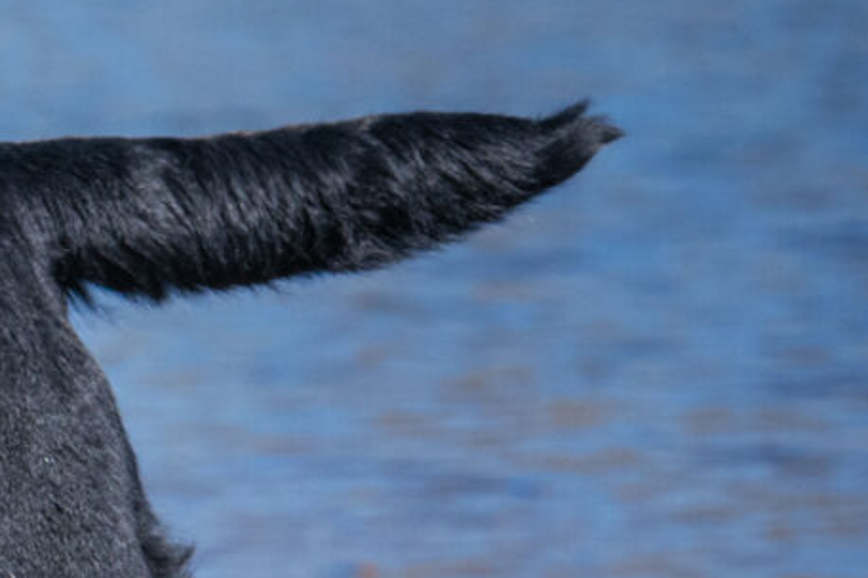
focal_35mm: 442
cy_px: 442
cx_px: -596
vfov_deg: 3.1
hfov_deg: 4.6
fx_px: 10656
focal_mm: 126
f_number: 5.6
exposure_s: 1/3200
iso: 4000
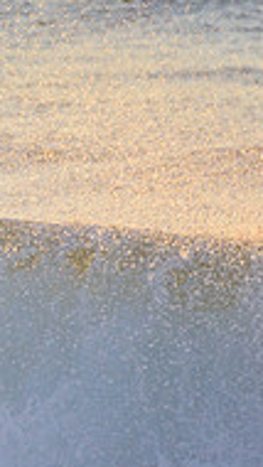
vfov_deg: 0.9
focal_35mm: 2402
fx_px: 29753
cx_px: -393
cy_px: 390
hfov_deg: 0.5
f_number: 5.6
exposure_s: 1/1000
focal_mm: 500
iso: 400
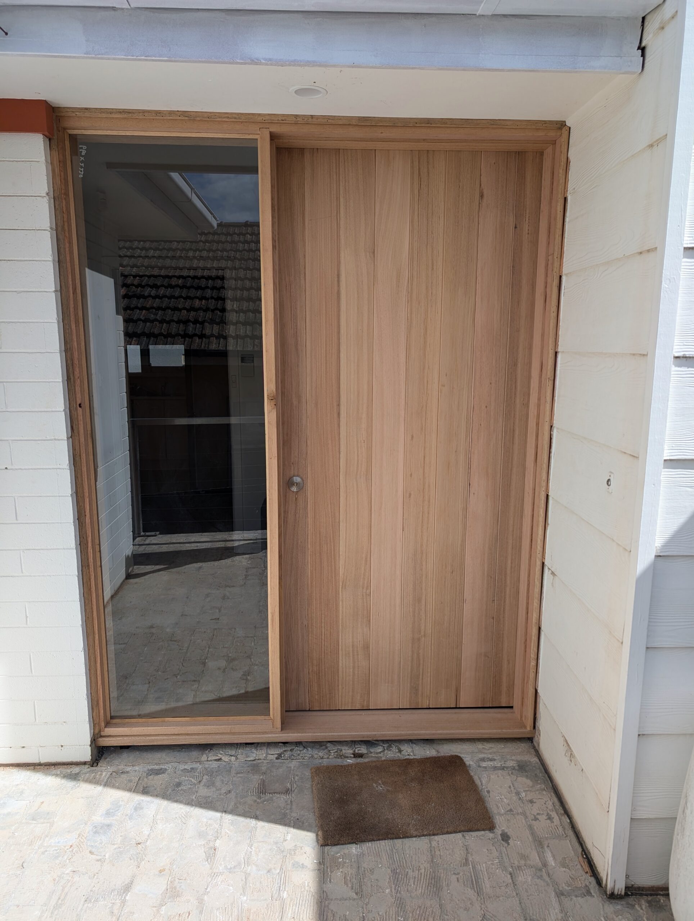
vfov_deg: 71.5
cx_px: 347
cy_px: 460
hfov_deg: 56.9
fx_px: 640
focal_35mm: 24
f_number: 1.68
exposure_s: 1/1066
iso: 21
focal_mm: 6.9
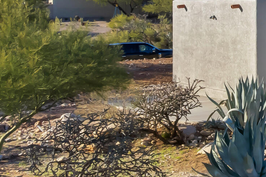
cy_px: 1
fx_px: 665
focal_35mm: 90
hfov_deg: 16.9
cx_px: 532
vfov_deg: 14.9
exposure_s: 1/1500
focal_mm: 8.38
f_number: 2.8
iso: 120
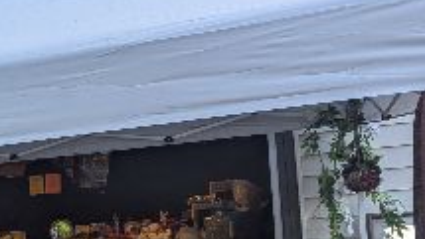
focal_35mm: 73
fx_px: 823
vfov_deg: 16.3
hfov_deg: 25.2
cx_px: -121
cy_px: 228
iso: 49
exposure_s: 1/290
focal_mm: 6.81
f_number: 1.85
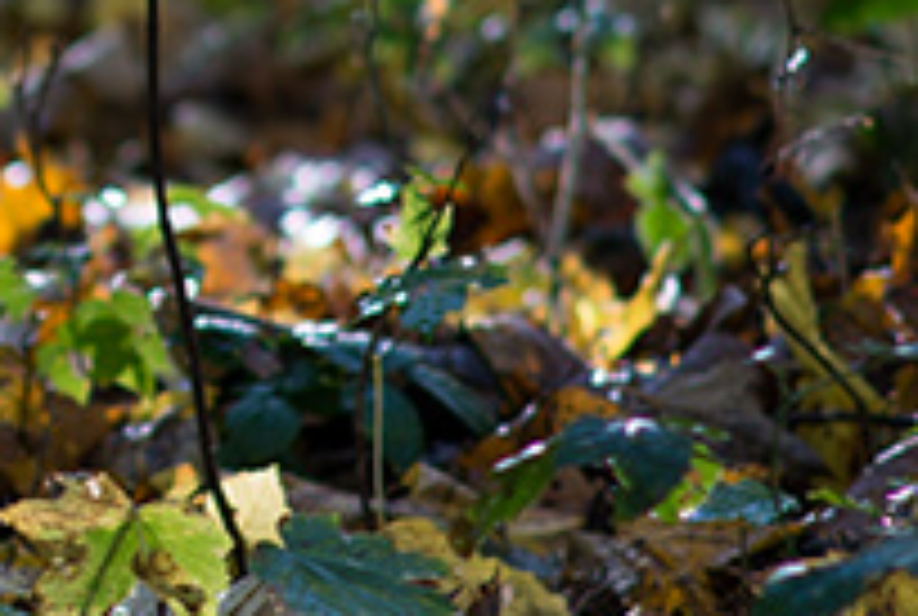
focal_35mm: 528
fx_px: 13493
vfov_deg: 2.6
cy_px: -508
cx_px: -914
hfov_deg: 3.9
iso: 100
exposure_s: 1/125
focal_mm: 105
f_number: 2.8
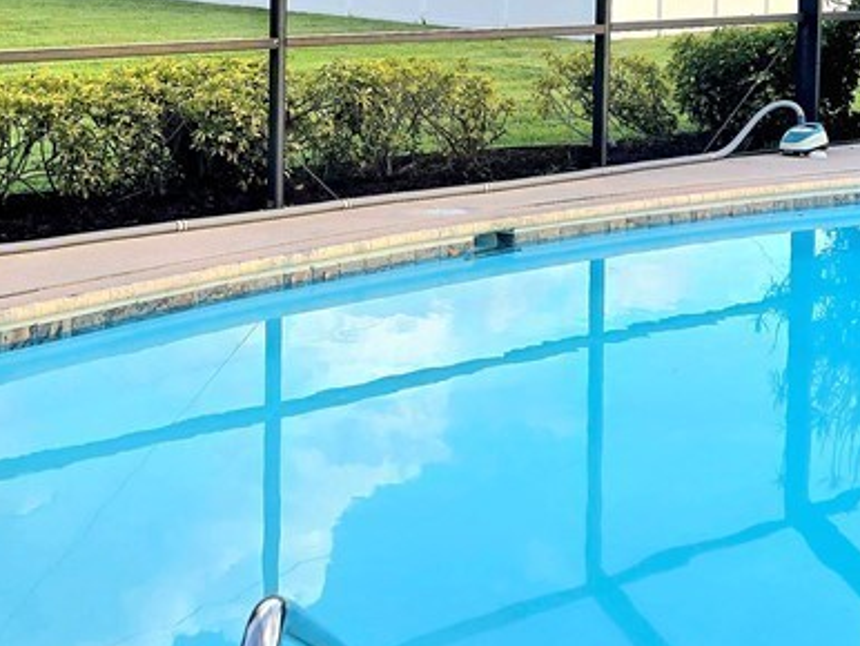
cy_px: 27
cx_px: 348
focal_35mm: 61
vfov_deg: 23.2
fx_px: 1516
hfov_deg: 31.6
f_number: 1.8
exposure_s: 1/435
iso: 25
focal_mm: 5.4
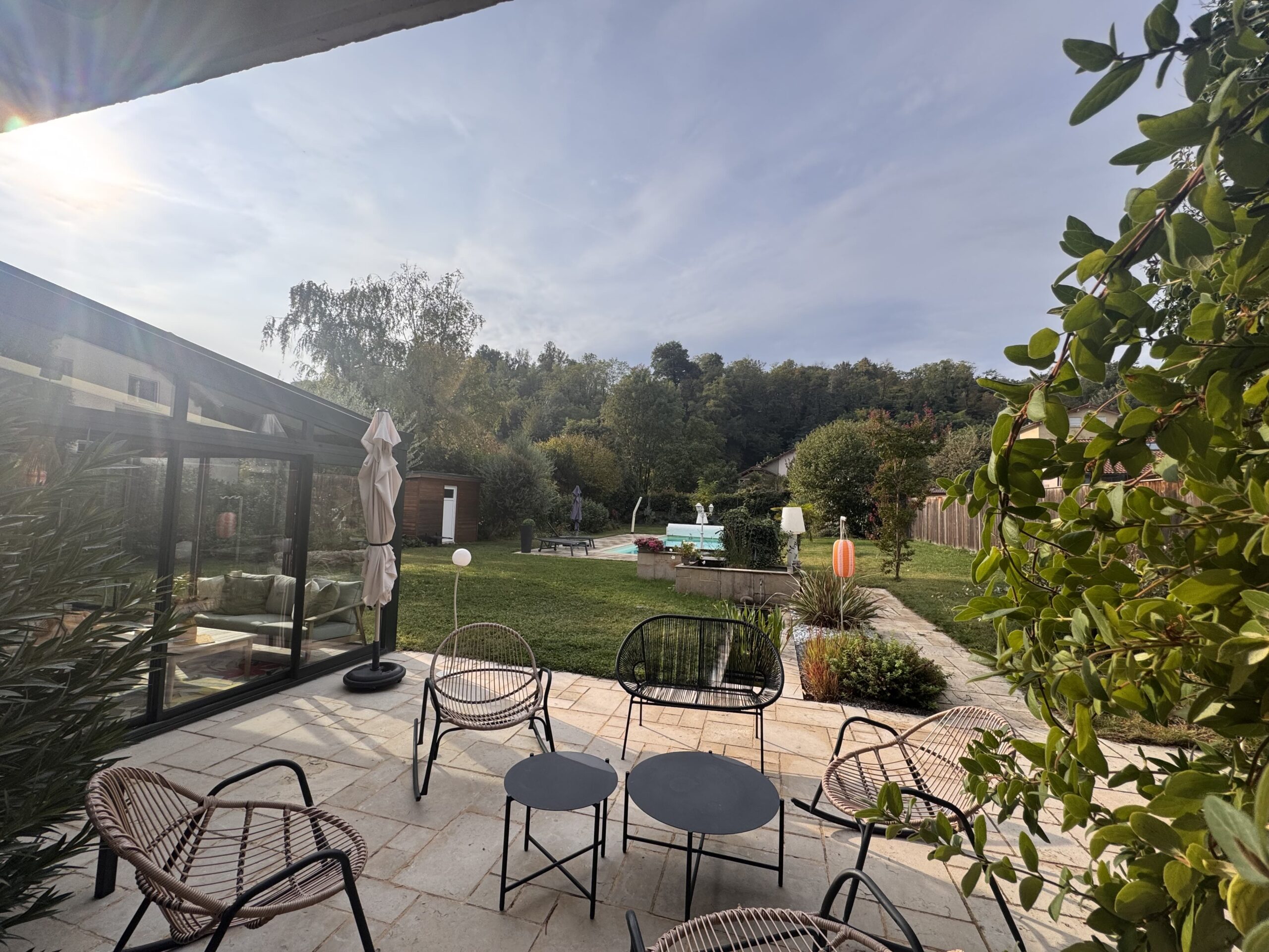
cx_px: 634
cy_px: 476
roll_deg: -2.7
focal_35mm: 14
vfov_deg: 85.7
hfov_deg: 102.1
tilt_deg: +4.0
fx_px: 513
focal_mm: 2.22
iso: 50
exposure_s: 1/1370
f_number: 2.2
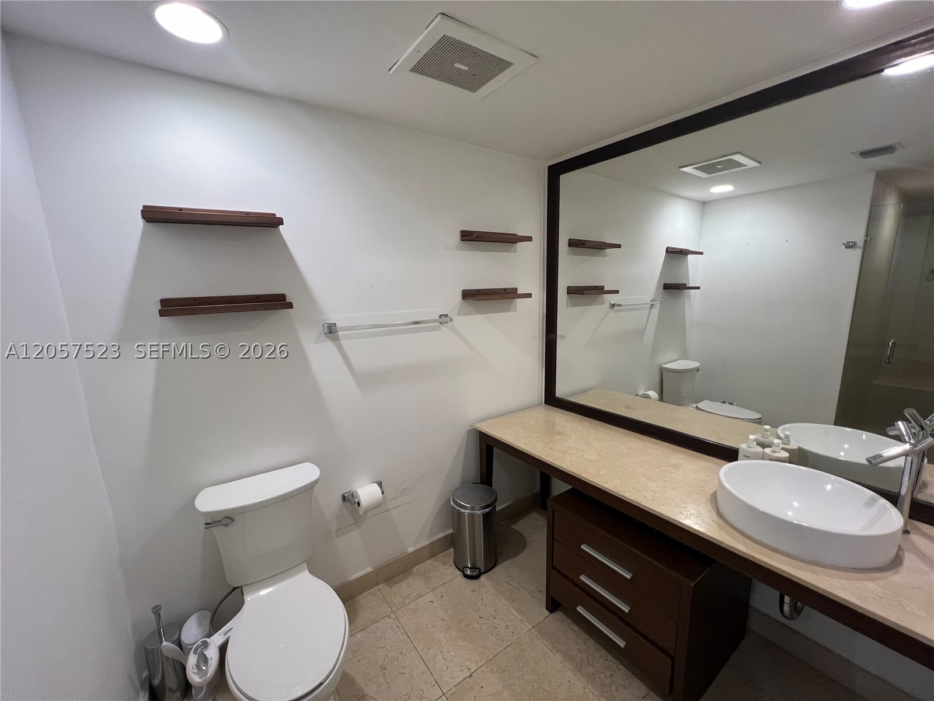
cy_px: 350
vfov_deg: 89.9
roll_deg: +1.4
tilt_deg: -10.2
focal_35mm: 13
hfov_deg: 106.2
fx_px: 351
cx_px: 467
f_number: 1.8
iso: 200
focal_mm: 1.57
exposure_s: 1/120
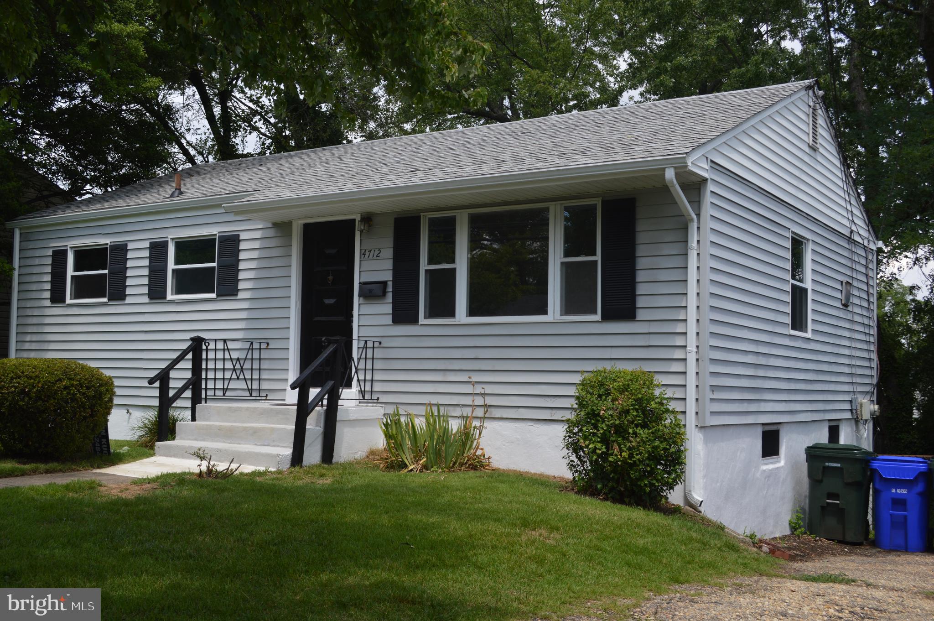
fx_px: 1011
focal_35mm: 39
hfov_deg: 49.6
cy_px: 310
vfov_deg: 34.1
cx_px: 467
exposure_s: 1/200
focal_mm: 26
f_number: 7.1
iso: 100
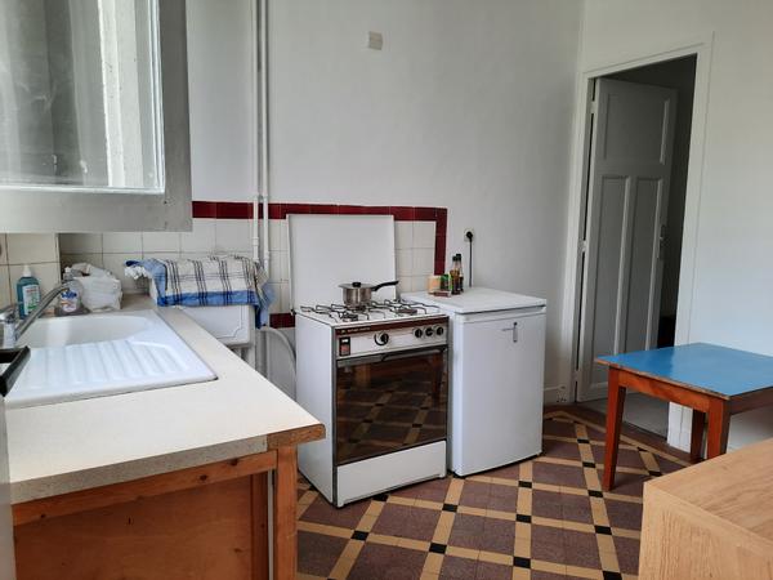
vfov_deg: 54.9
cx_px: 386
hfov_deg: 69.4
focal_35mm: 25
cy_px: 290
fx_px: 558
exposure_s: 1/100
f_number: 2
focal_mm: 4.6
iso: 40
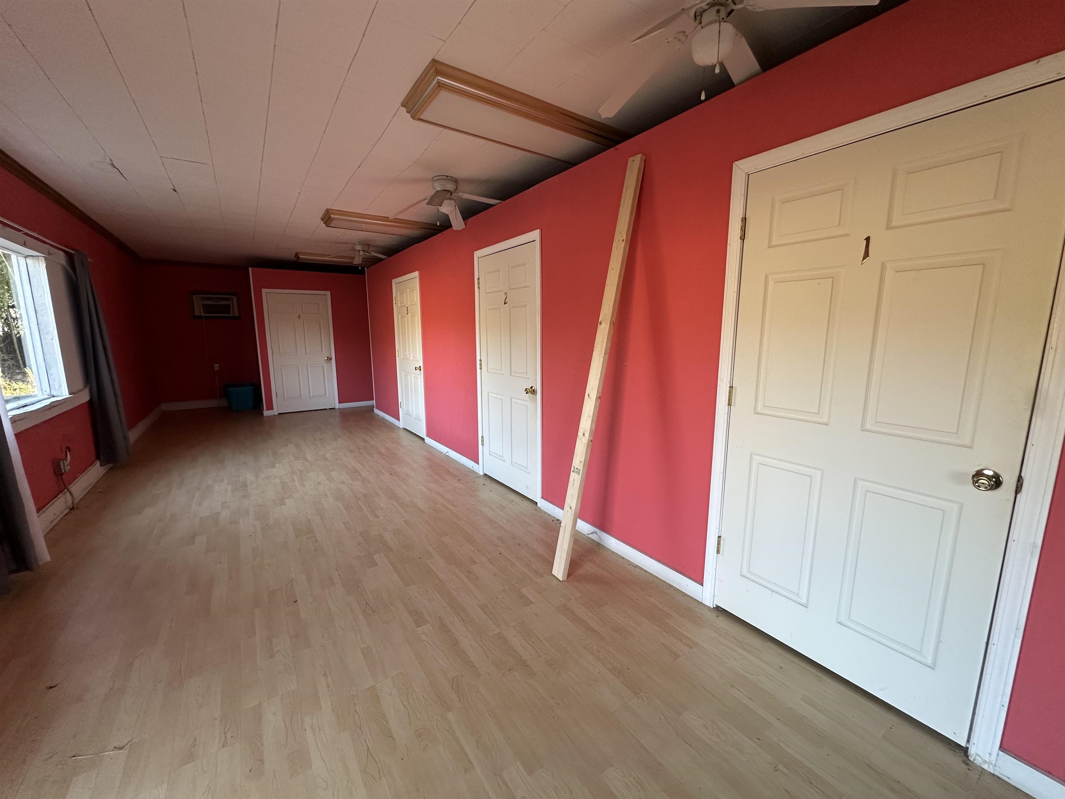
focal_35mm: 14
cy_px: 400
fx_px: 431
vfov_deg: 85.7
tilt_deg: -8.6
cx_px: 532
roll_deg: +0.3
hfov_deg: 102.1
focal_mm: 2.22
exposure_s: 1/99
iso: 160
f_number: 2.2
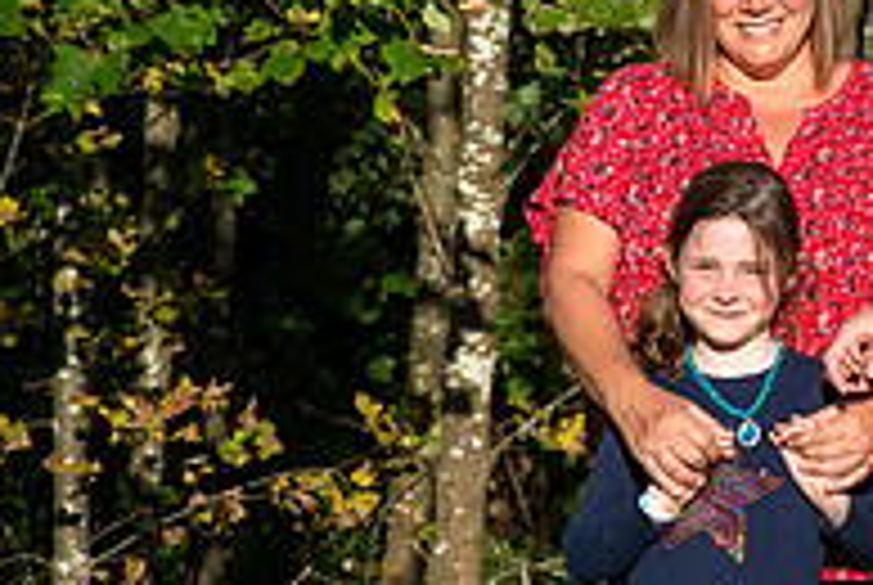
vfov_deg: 3.2
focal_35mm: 438
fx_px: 10638
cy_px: 276
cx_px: 1307
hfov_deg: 4.7
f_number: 13
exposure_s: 1/640
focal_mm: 125
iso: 200
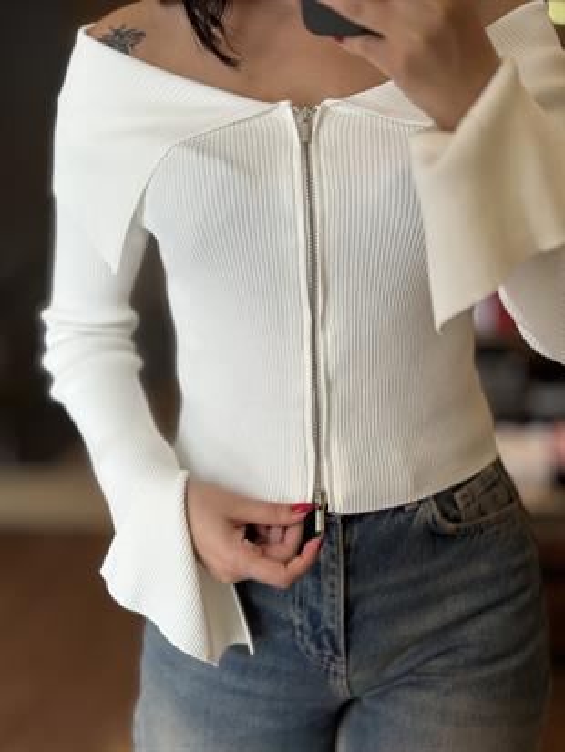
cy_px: 376
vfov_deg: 39.6
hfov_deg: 30.3
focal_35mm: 48
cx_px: 282
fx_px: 1044
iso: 80
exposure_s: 1/452
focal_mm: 6.86
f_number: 1.78
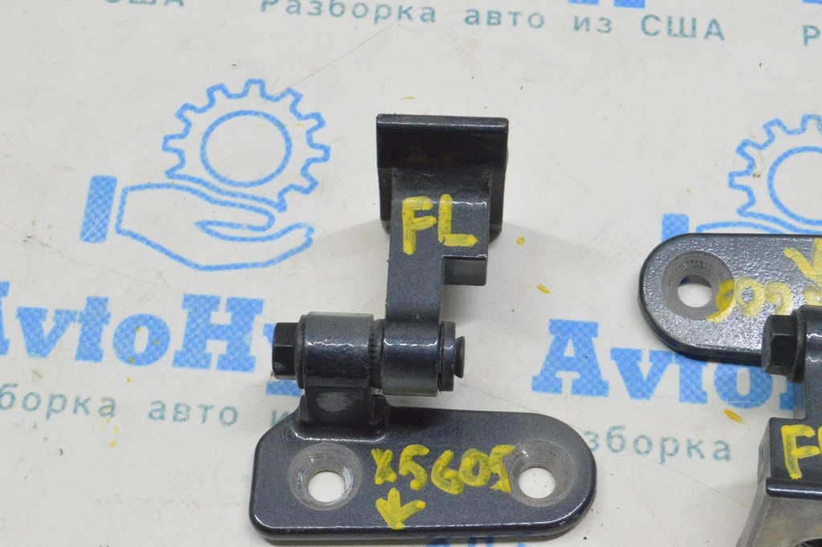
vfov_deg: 18.2
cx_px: 411
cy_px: 274
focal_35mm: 75
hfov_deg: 27.0
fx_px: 1711
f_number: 20
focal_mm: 50
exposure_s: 1/20
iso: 6400
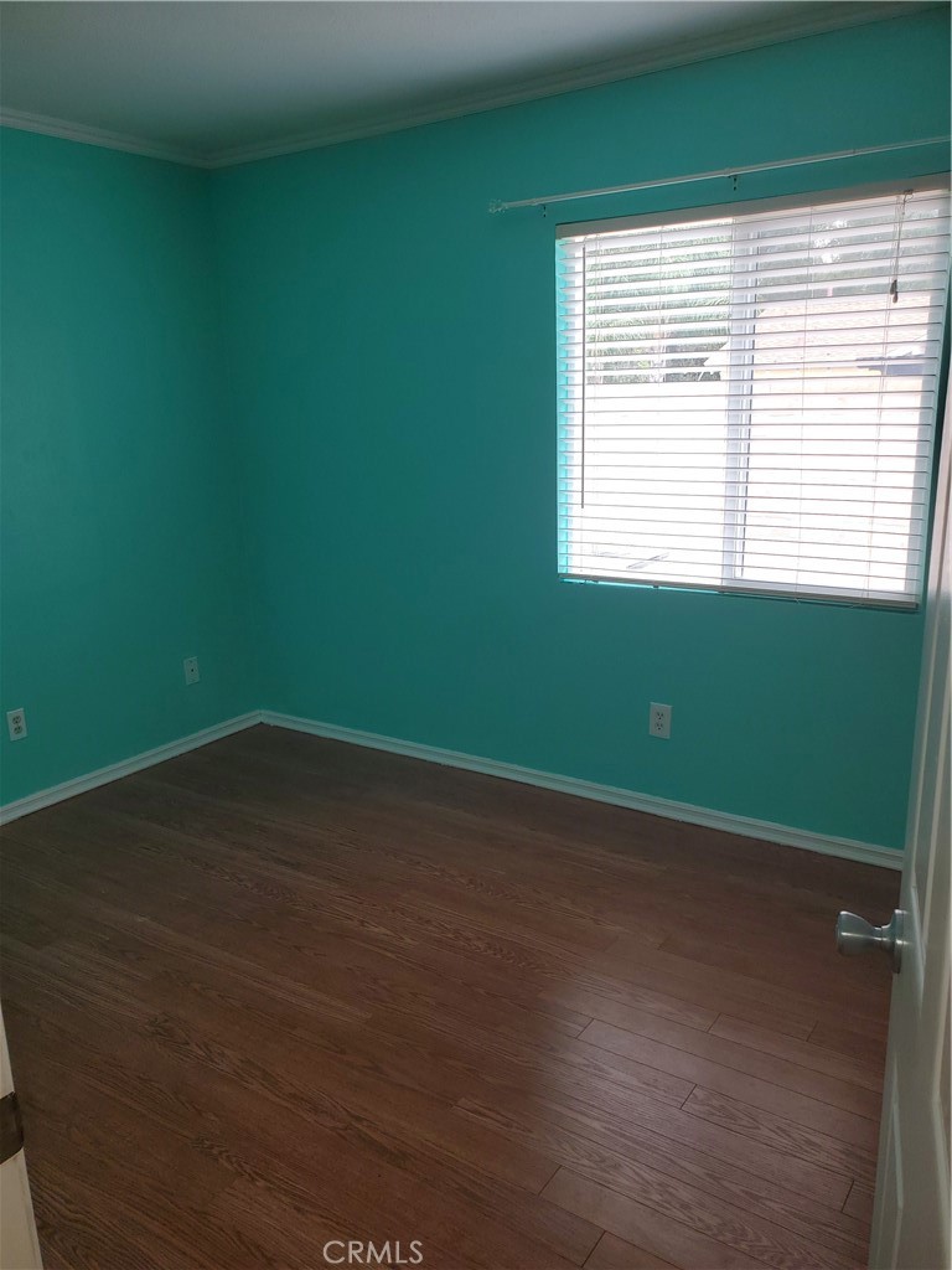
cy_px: 635
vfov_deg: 67.3
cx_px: 476
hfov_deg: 53.1
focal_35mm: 26
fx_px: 953
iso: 50
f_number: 2.4
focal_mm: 4.3
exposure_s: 1/60
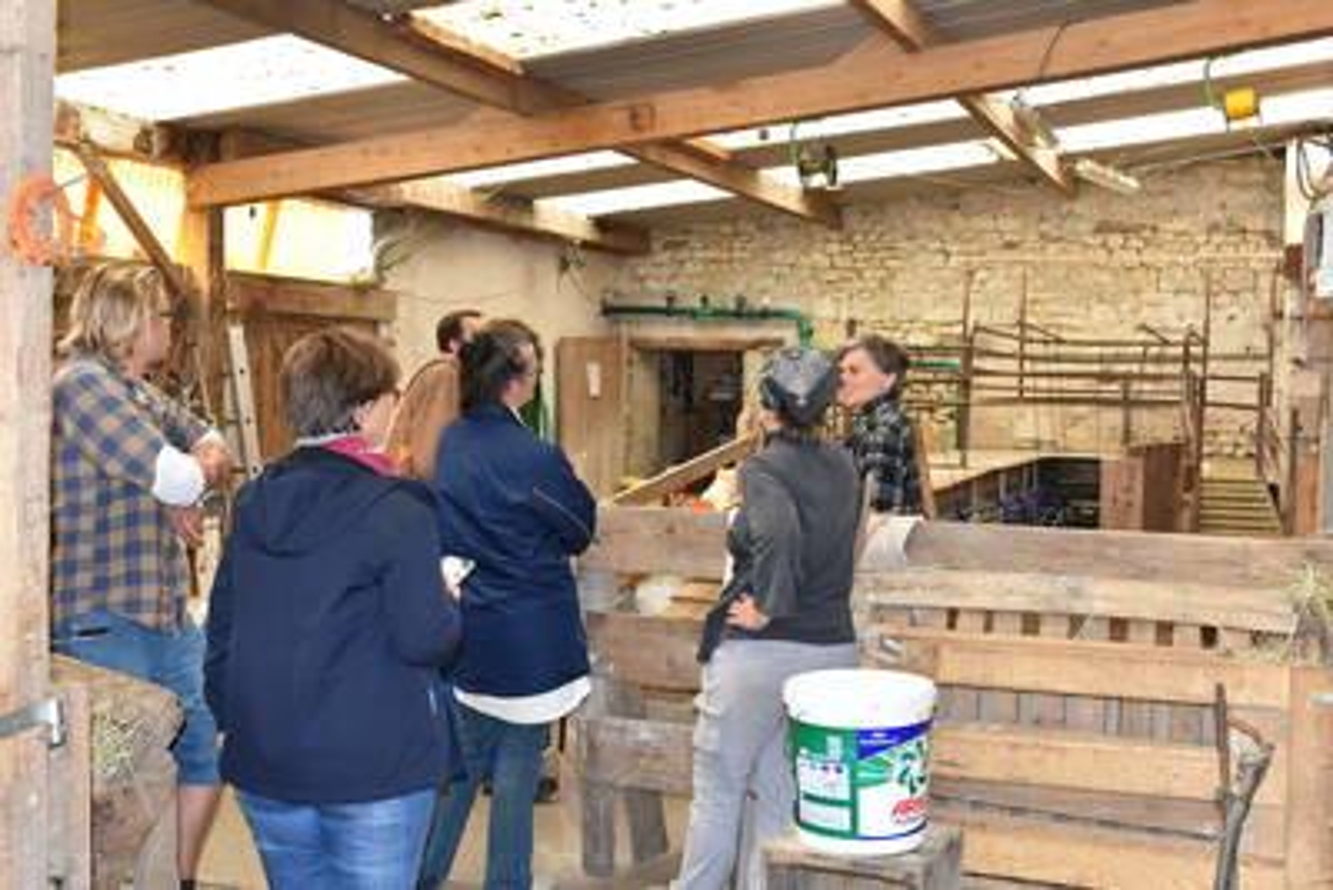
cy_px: 445
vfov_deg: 33.0
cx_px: 666
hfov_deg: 47.9
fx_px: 1500
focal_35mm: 40
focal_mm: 27
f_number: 5.6
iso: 560
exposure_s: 1/125
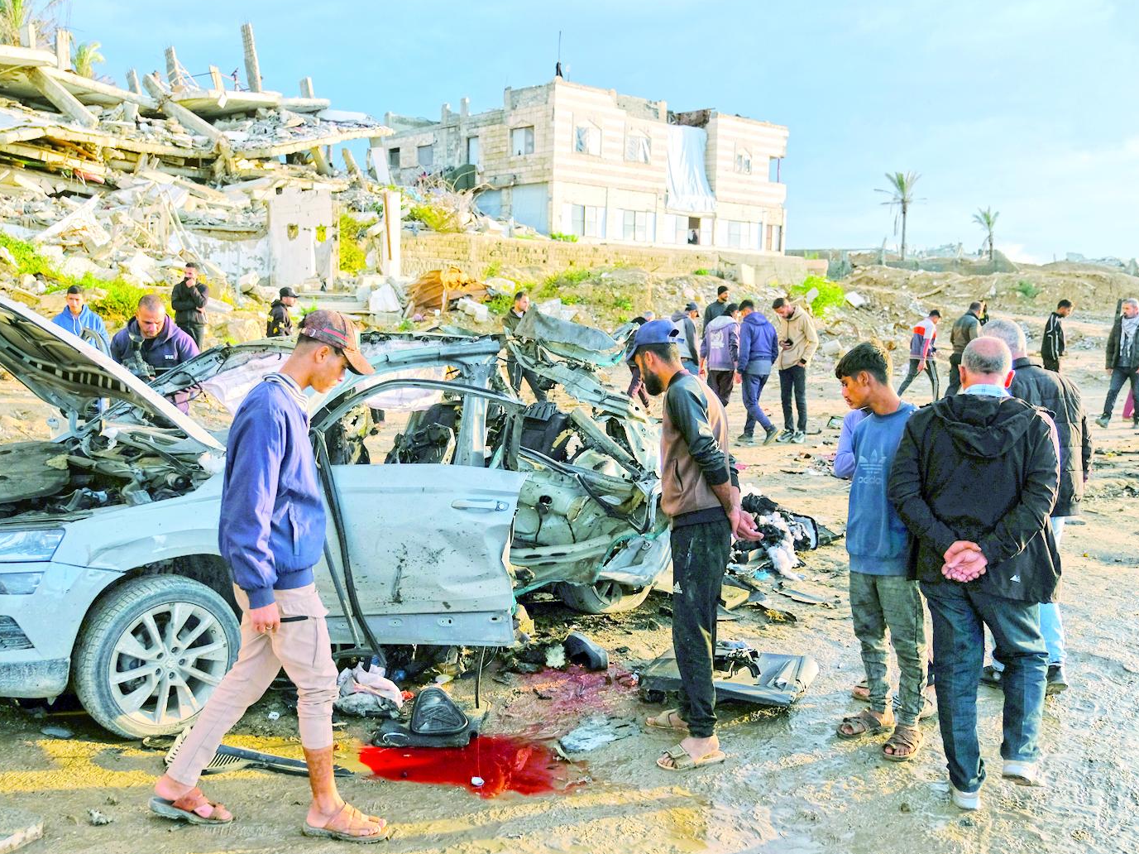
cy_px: 427
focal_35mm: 33
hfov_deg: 55.2
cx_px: 502
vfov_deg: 42.9
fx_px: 1086
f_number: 2.8
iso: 250
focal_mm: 20
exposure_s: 1/1000
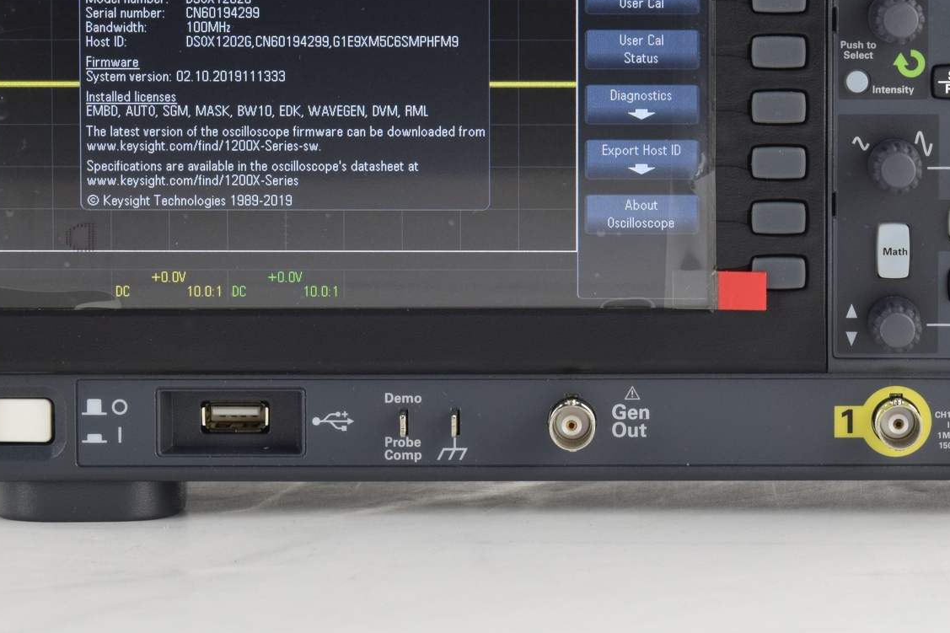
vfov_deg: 9.1
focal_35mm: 150
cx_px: 624
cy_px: 124
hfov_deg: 13.7
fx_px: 3955
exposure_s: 1/30
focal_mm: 55
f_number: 10
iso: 400
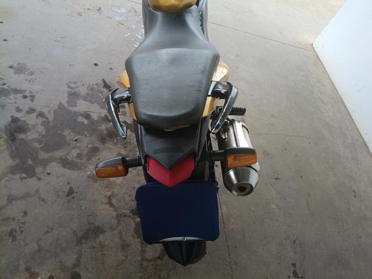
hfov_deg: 67.3
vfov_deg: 53.1
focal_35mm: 26
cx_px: 186
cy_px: 140
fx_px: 279
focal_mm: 4.81
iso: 480
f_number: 1.8
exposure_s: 1/120
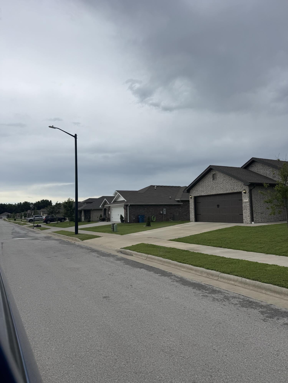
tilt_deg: +5.2
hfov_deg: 56.8
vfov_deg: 71.6
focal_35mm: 24
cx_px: 144
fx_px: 266
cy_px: 192
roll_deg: +1.7
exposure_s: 1/3584
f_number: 1.78
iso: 80
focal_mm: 6.76
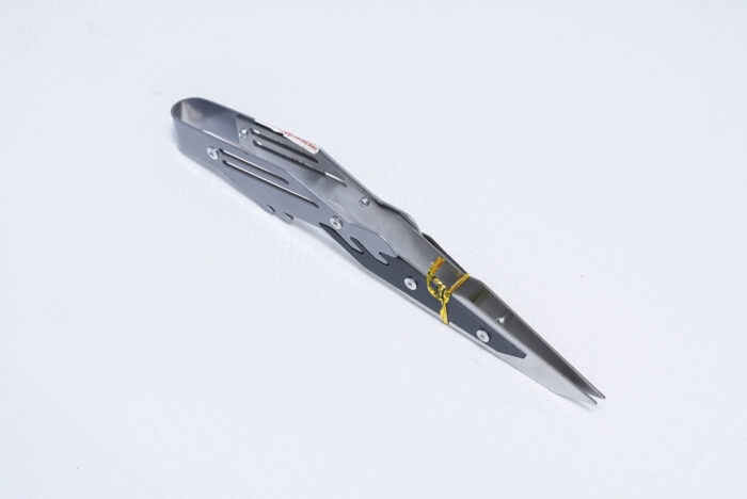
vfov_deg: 19.5
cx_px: 374
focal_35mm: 70
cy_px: 250
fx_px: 1454
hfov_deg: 28.8
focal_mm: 70
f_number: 9
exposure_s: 1/200
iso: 3200
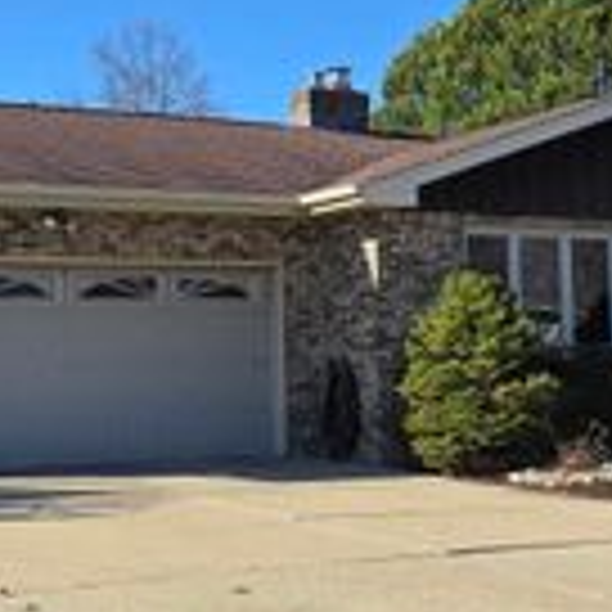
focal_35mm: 75
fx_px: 1500
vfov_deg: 23.1
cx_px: 252
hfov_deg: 23.0
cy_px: 286
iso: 25
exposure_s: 1/1525
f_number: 1.8
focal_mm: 5.4
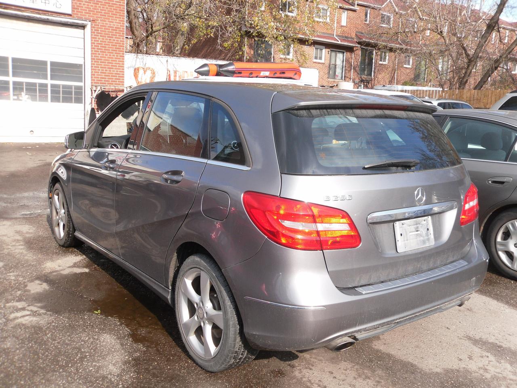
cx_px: 258
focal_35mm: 35
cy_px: 194
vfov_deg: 40.7
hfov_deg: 52.6
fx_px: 523
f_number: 8.2
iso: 80
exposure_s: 1/90
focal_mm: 6.3
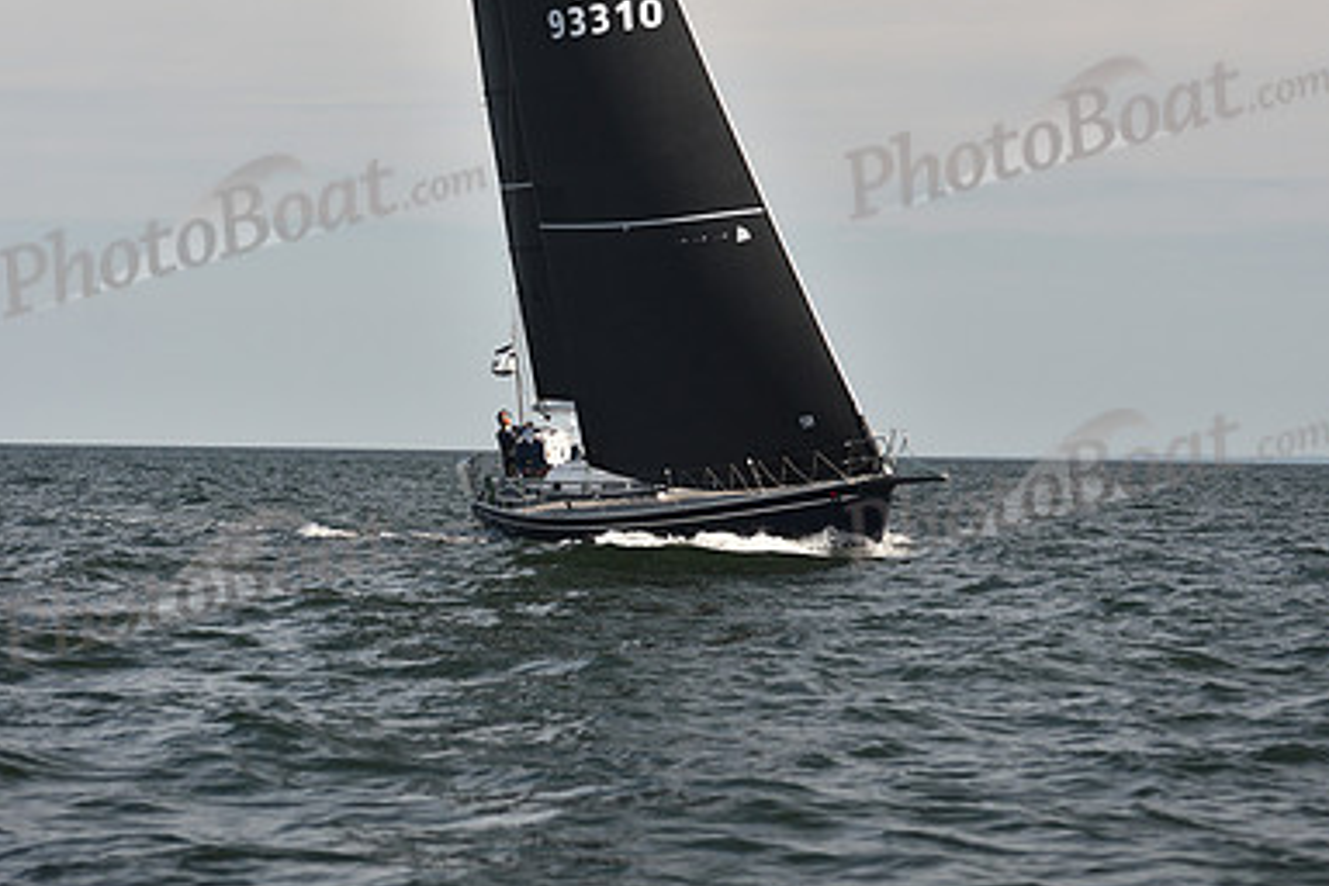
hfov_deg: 15.8
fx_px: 4799
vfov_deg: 10.5
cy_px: 0
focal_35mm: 130
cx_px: 666
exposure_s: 1/1250
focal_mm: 86
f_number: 3.5
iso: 250
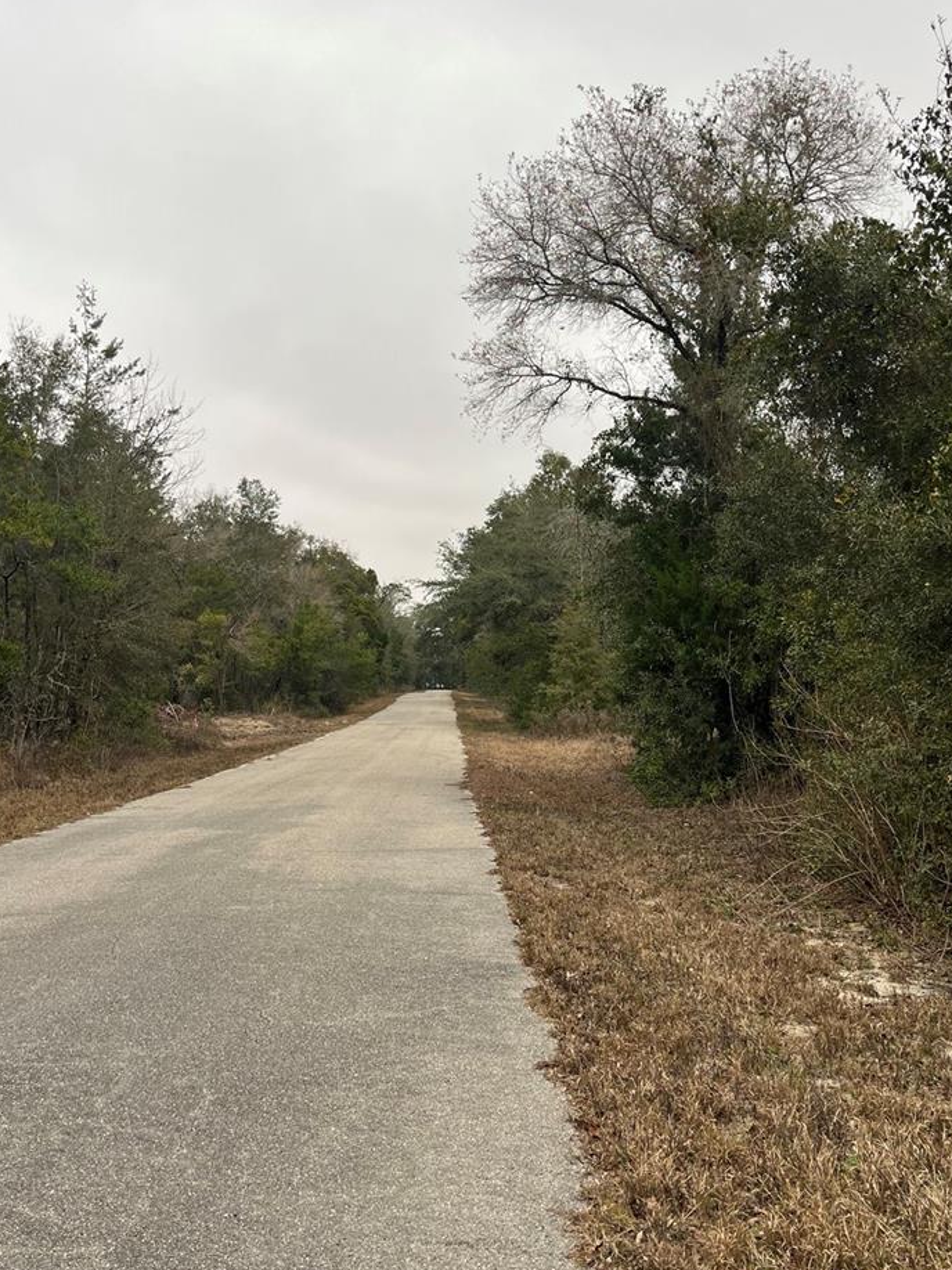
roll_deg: +0.7
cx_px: 549
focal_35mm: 34
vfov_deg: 54.0
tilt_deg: +4.7
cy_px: 660
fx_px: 1247
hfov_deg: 41.7
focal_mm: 5.1
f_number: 1.6
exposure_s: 1/122
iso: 40
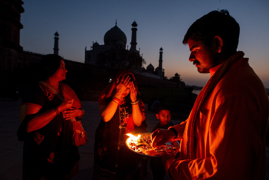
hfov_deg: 84.0
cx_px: 134
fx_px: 149
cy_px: 90
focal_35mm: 20
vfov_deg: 62.0
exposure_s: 1/60
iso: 1250
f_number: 4
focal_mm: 20
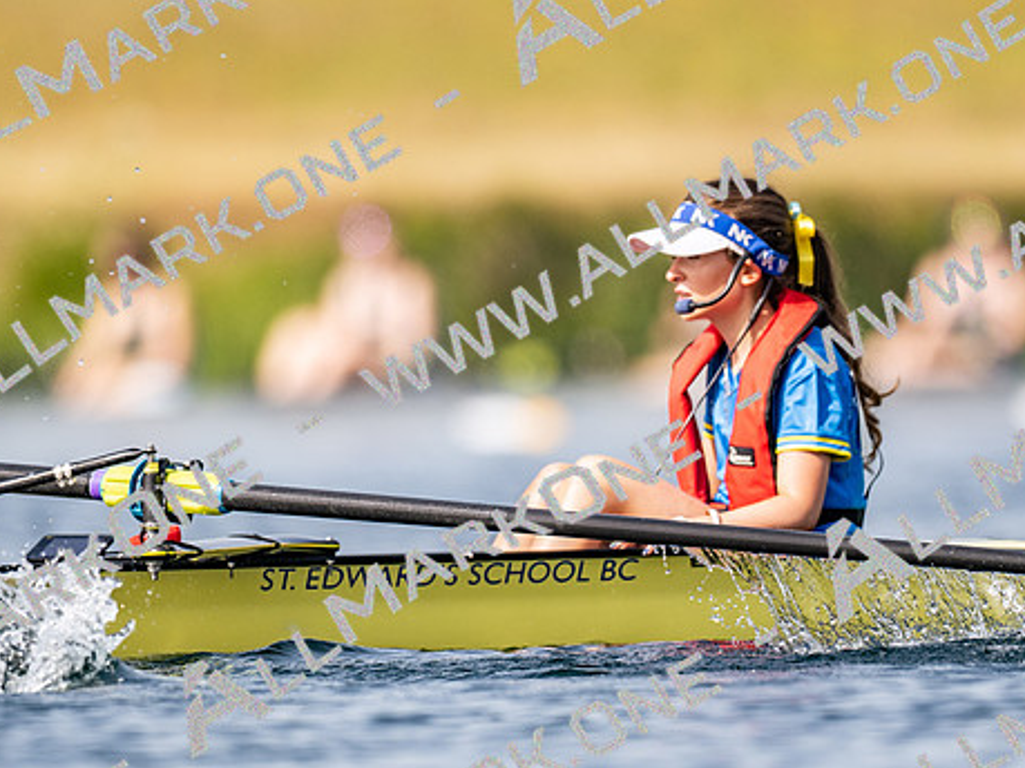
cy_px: 413
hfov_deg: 1.8
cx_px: 634
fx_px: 32386
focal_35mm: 1094
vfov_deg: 1.4
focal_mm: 600
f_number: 4
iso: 160
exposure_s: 1/2500
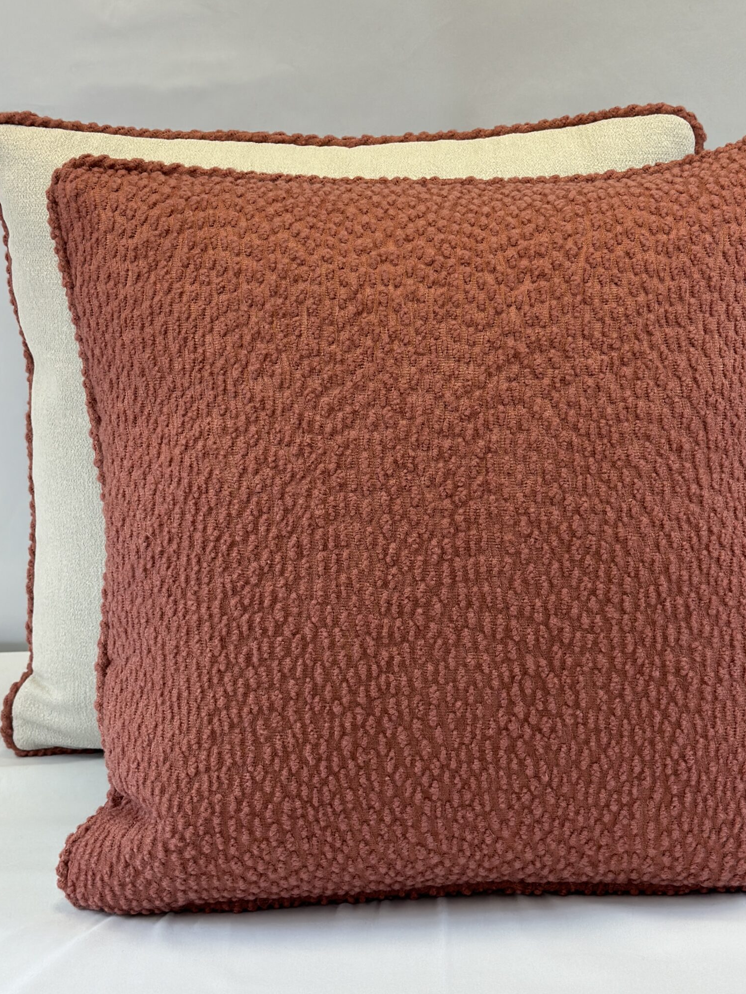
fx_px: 1752
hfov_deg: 24.0
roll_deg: +2.2
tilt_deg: -14.5
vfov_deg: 31.7
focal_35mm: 61
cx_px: 413
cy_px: 520
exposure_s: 1/178
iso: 80
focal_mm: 6.86
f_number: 1.78
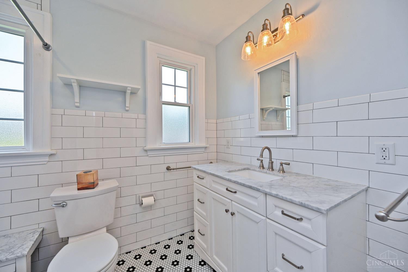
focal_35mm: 14
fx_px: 159
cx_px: 204
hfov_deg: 104.3
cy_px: 136
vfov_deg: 81.2
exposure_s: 1/125
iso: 140
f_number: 5.6
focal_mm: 14
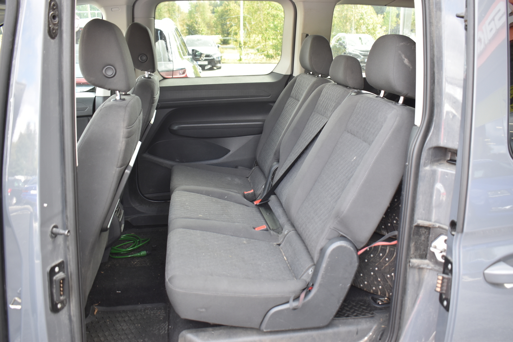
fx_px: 470
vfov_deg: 40.0
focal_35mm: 33
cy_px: 171
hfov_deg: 57.2
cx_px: 256
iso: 400
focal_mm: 22
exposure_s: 1/90
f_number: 4.8
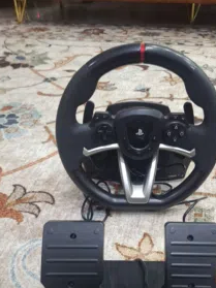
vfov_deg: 53.6
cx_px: 126
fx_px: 275
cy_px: 205
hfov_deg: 42.8
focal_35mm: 33
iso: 320
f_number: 1.8
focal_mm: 5.54
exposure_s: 1/30
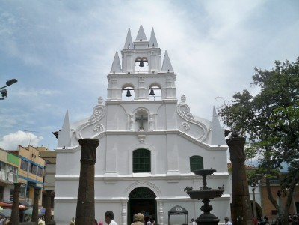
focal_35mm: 35
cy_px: 112
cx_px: 150
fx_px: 302
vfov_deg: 40.7
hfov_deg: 52.6
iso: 80
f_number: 4.7
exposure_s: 1/800
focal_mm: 6.3
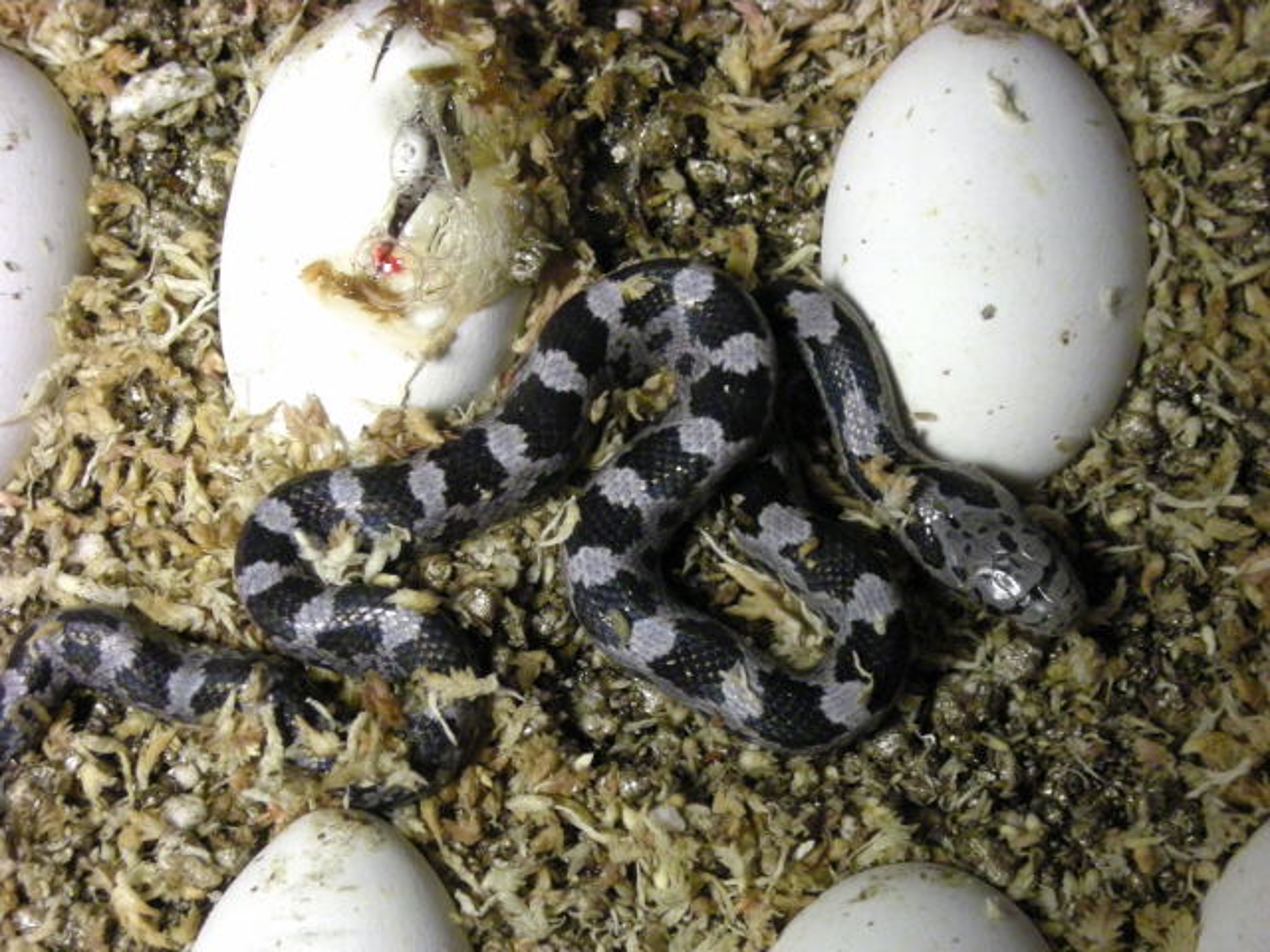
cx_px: 635
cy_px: 476
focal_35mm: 105
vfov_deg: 14.1
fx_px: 3852
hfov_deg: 18.7
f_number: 4.7
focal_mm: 17.1
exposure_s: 1/41.6
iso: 400
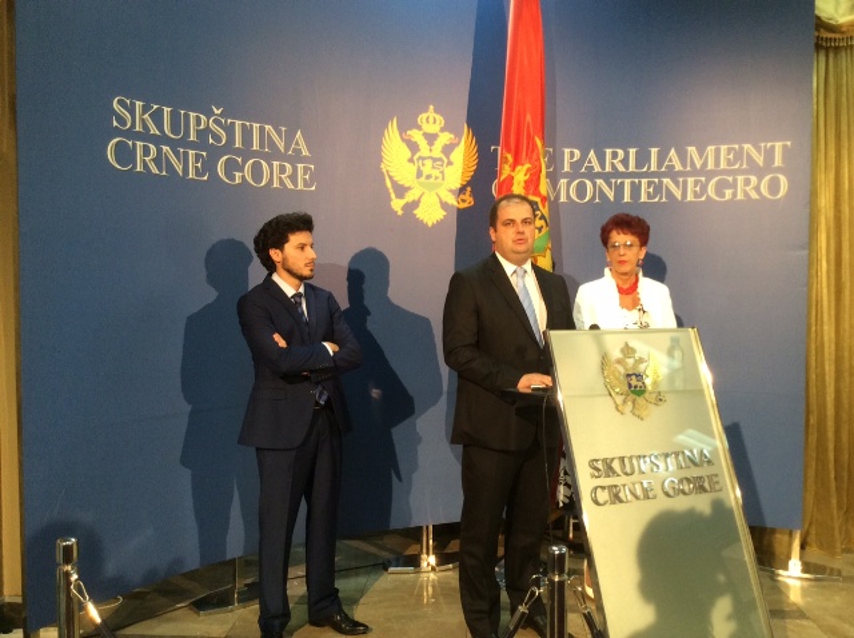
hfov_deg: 55.4
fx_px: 813
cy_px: 319
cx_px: 427
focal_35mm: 33
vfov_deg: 42.8
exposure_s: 1/25
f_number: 2.4
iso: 100
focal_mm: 3.3
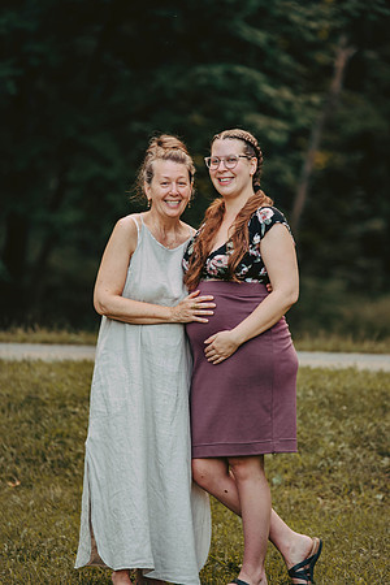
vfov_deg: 10.3
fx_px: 3250
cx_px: 195
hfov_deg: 6.9
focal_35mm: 200
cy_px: 292
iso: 250
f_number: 3.5
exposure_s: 1/125
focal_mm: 200
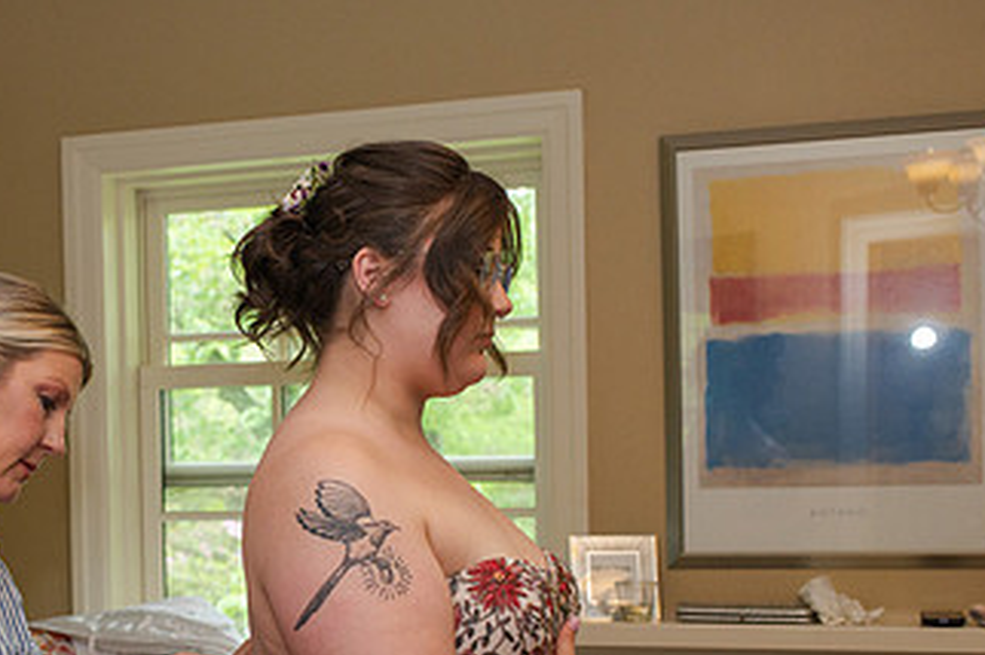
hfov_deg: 29.8
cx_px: 198
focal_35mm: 66
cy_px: 532
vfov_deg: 20.3
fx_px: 1804
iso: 1000
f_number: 5
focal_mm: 35
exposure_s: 1/200
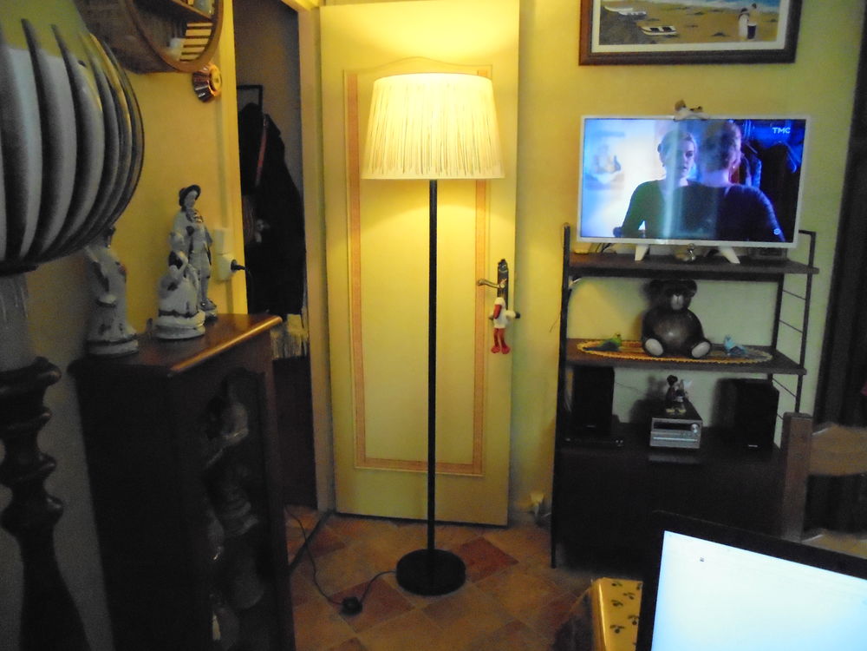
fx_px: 651
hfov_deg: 67.3
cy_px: 326
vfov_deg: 53.1
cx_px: 434
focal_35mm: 26
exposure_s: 1/60
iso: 1250
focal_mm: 4.6
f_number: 3.5
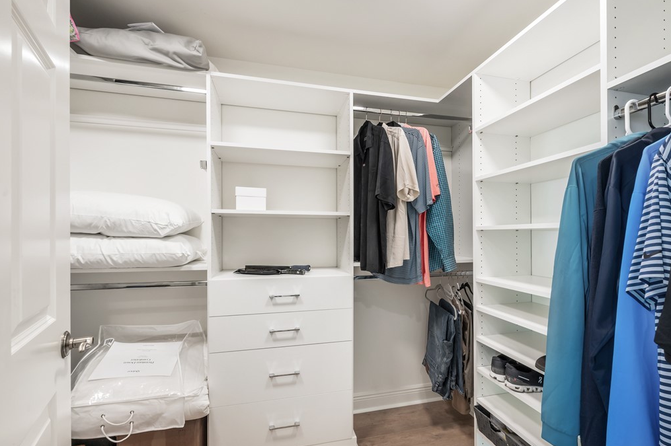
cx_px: 347
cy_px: 232
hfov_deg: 100.4
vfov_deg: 77.2
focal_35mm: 15
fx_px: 279
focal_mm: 14
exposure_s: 1/8
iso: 125
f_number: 11
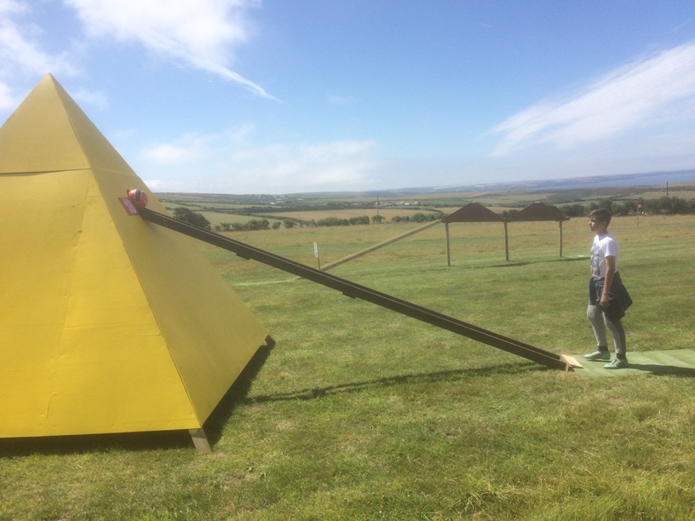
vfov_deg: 48.2
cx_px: 348
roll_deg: +3.7
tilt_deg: -7.4
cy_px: 260
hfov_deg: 61.7
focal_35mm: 29
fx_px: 582
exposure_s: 1/2415
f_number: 2.2
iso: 32
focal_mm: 4.15
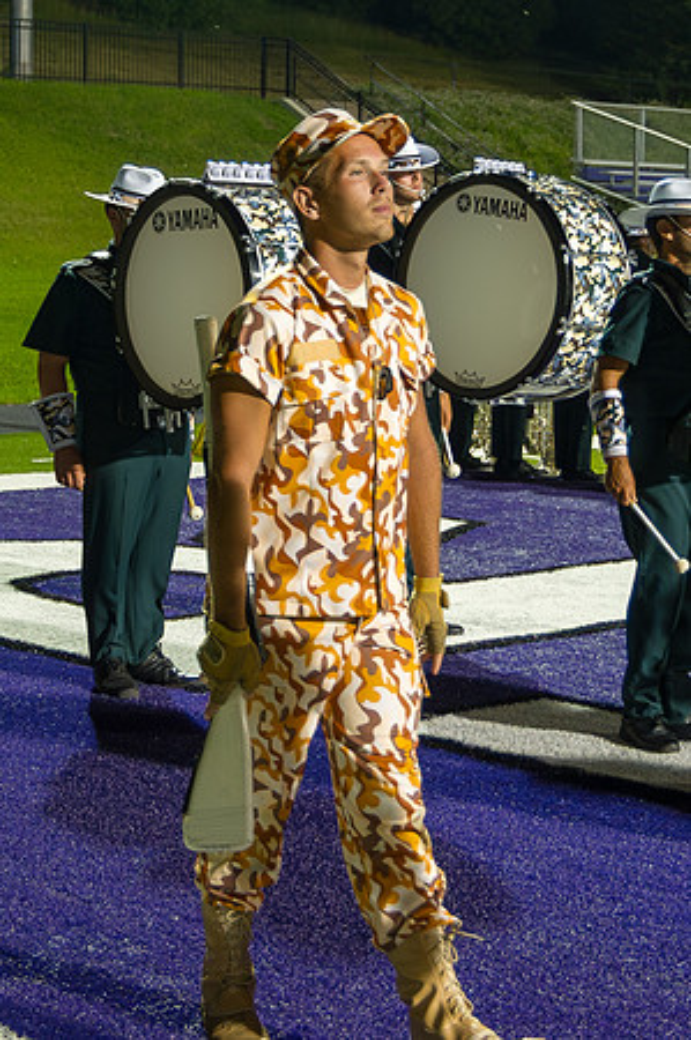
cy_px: 387
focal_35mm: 79
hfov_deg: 17.2
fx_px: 2284
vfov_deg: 25.6
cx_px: 299
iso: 2500
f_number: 4.5
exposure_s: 1/160
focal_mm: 42
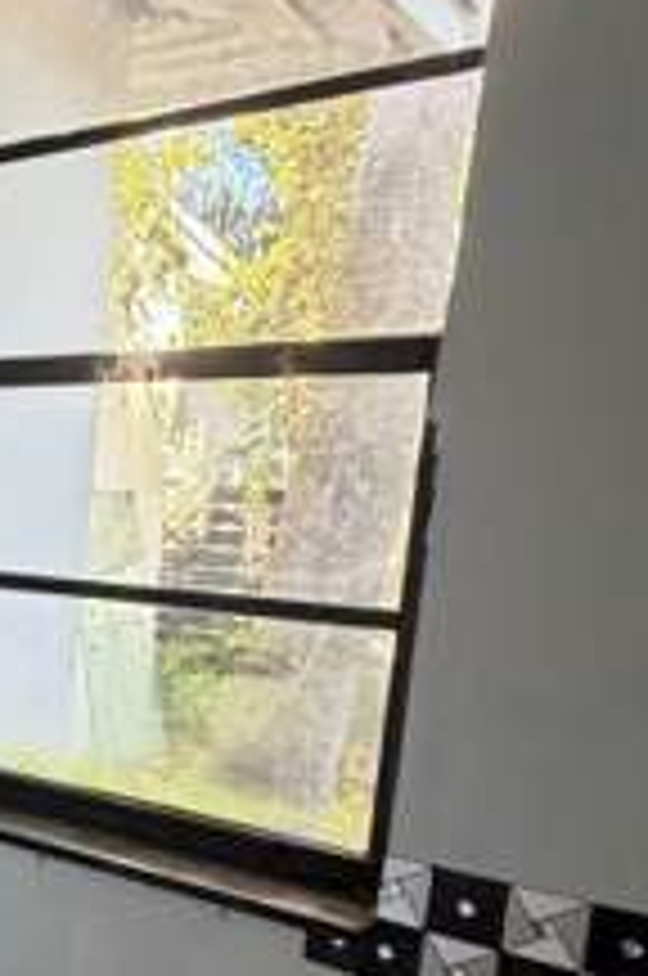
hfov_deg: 26.3
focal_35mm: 43
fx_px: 1165
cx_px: -198
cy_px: 670
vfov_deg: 44.7
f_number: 2.2
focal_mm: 2.22
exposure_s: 1/64
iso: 320
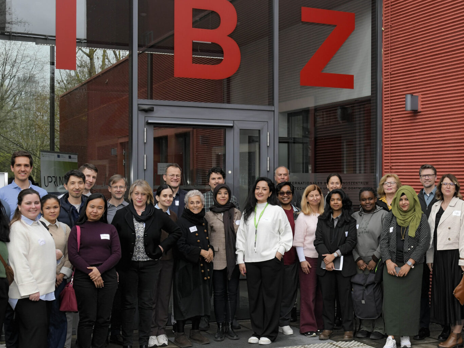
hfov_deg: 34.0
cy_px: 182
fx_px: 751
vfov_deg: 26.1
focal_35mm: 56
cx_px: 315
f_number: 10
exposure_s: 1/250
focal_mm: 31
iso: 400
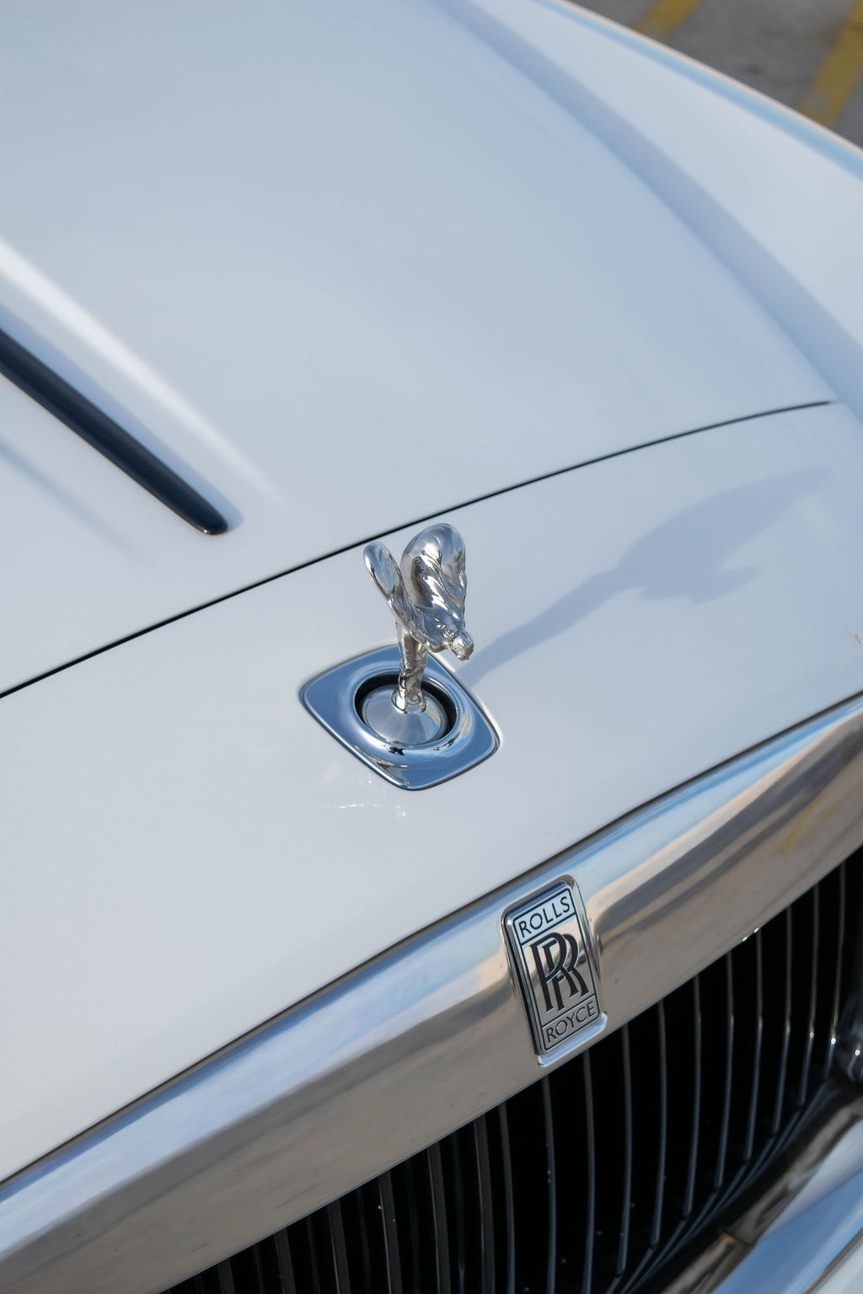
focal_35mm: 57
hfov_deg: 23.8
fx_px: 2049
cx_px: 432
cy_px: 647
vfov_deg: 35.1
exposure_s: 1/1600
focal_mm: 38
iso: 400
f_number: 6.3
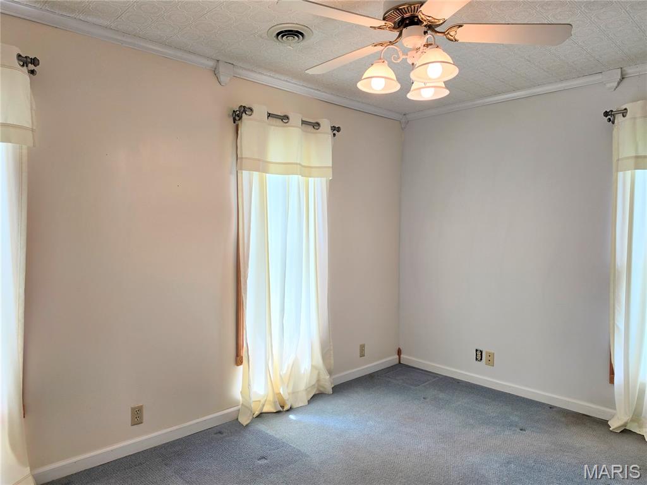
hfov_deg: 73.9
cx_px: 324
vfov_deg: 58.9
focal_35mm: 23
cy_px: 242
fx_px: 430
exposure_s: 1/120
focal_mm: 6.5
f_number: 1.4
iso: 32
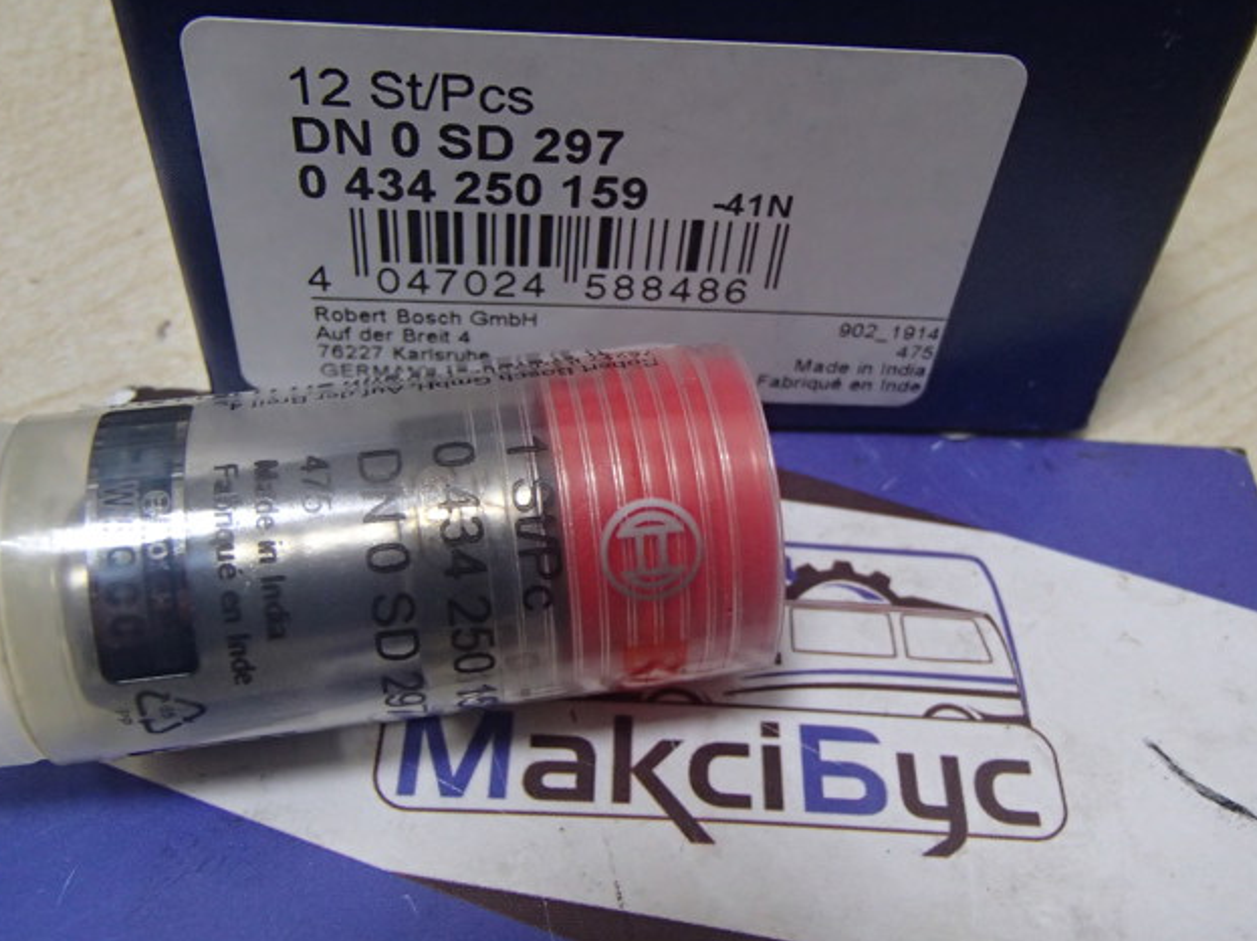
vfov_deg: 37.7
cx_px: 615
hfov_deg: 49.0
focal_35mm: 38
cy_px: 474
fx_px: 1379
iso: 800
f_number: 4.7
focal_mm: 6.64
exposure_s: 1/50
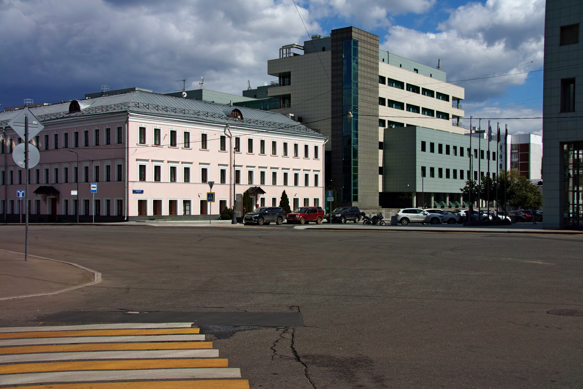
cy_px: 194
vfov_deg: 30.8
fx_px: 704
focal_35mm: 44
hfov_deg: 45.0
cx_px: 292
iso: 100
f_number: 6.3
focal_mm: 29
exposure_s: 1/1000
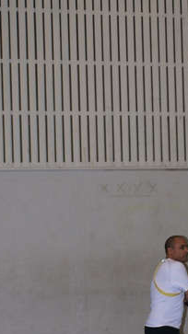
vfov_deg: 25.7
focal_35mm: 82
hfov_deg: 14.7
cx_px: 139
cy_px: 241
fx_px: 725
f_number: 5.6
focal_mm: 35
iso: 400
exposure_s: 1/60
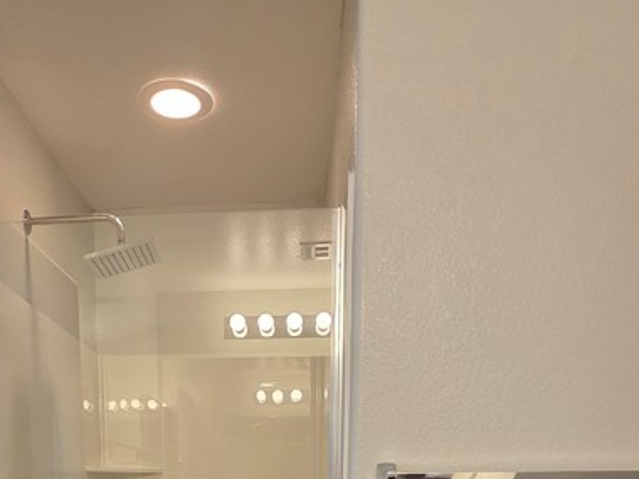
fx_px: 646
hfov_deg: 51.8
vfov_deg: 32.5
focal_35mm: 35
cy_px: 595
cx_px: 224
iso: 250
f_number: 1.9
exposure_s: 1/120
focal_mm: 2.2
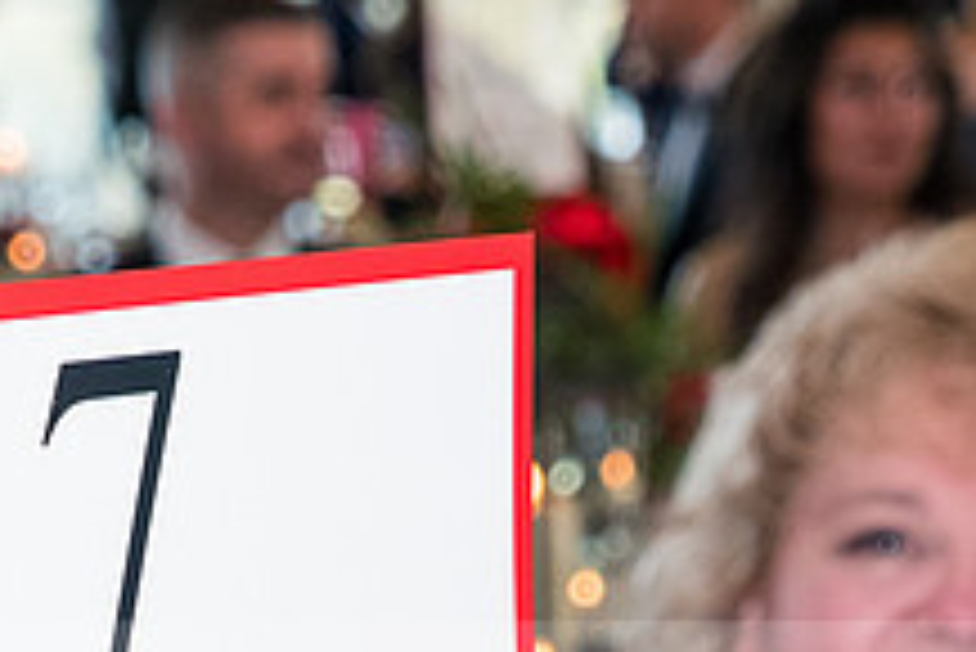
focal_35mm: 222
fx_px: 6022
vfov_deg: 6.2
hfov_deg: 9.2
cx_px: 166
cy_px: 821
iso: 1600
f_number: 5.6
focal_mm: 55
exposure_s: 1/125
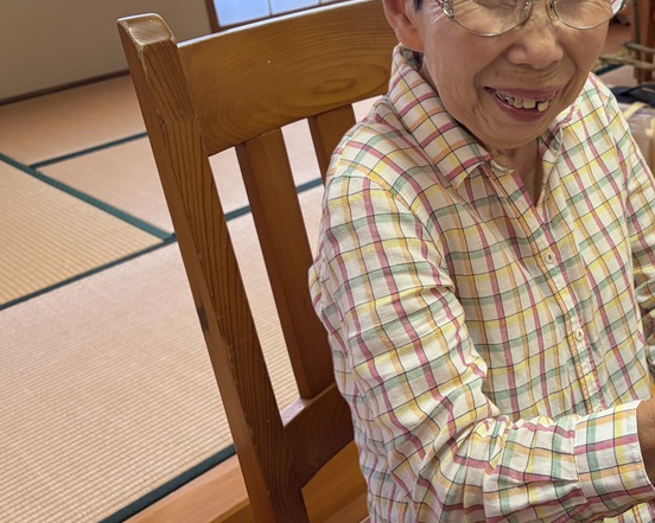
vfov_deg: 32.3
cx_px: 577
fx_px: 891
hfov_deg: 37.9
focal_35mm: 46
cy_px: 159
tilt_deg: -20.9
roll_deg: +4.7
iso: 160
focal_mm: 5.96
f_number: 1.6
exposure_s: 1/60
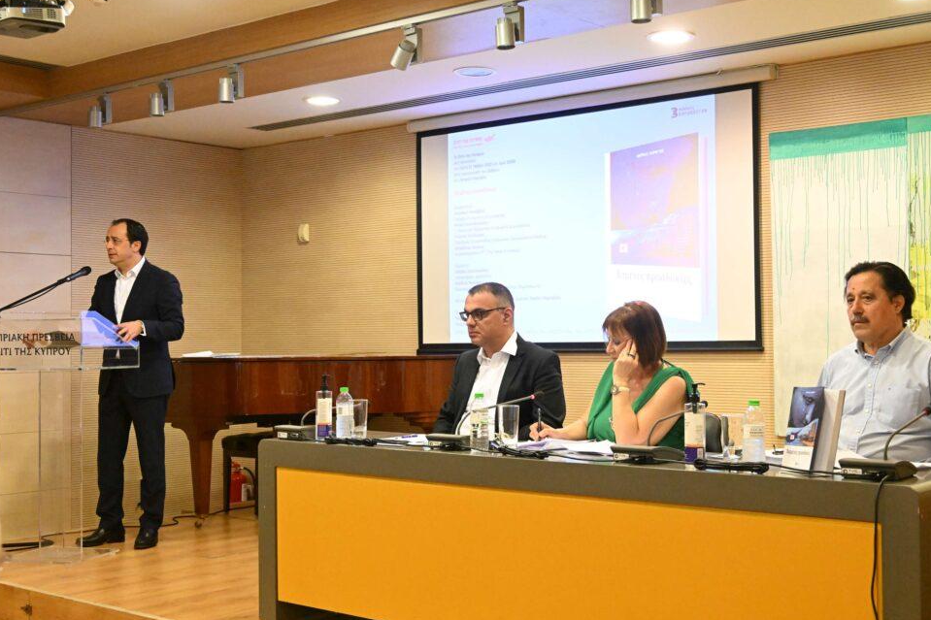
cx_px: 491
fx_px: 1215
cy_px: 317
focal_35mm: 47
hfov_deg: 41.9
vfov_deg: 28.6
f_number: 6.3
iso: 12800
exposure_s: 1/160
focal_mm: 44
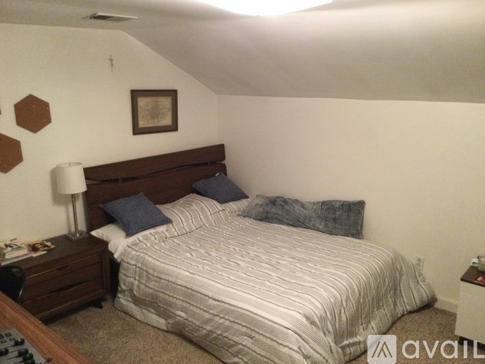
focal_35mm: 31
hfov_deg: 58.4
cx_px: 242
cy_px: 182
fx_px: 434
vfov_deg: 45.4
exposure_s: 1/15
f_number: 2.4
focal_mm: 3.3
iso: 250
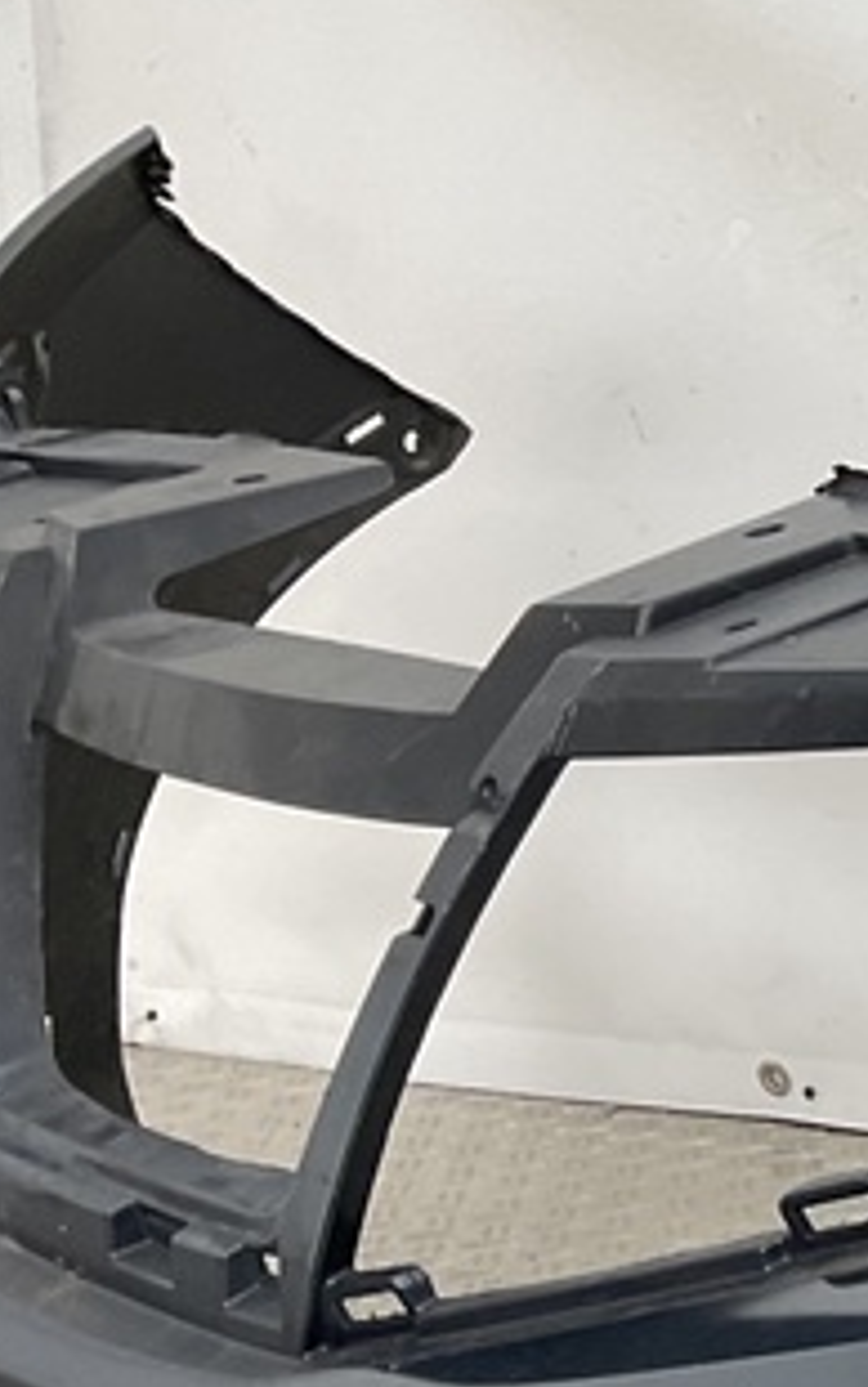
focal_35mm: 100
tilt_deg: -14.0
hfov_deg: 11.0
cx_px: 2085
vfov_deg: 20.5
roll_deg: +0.4
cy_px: 1163
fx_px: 3781
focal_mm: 3
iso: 25
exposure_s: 1/120
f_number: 1.8
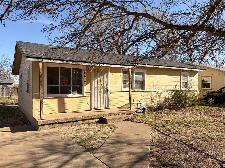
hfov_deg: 67.3
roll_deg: +0.8
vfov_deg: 53.1
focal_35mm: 26
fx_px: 169
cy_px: 84
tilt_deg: +1.8
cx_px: 112
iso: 50
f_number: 1.6
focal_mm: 5.96
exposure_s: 1/2208
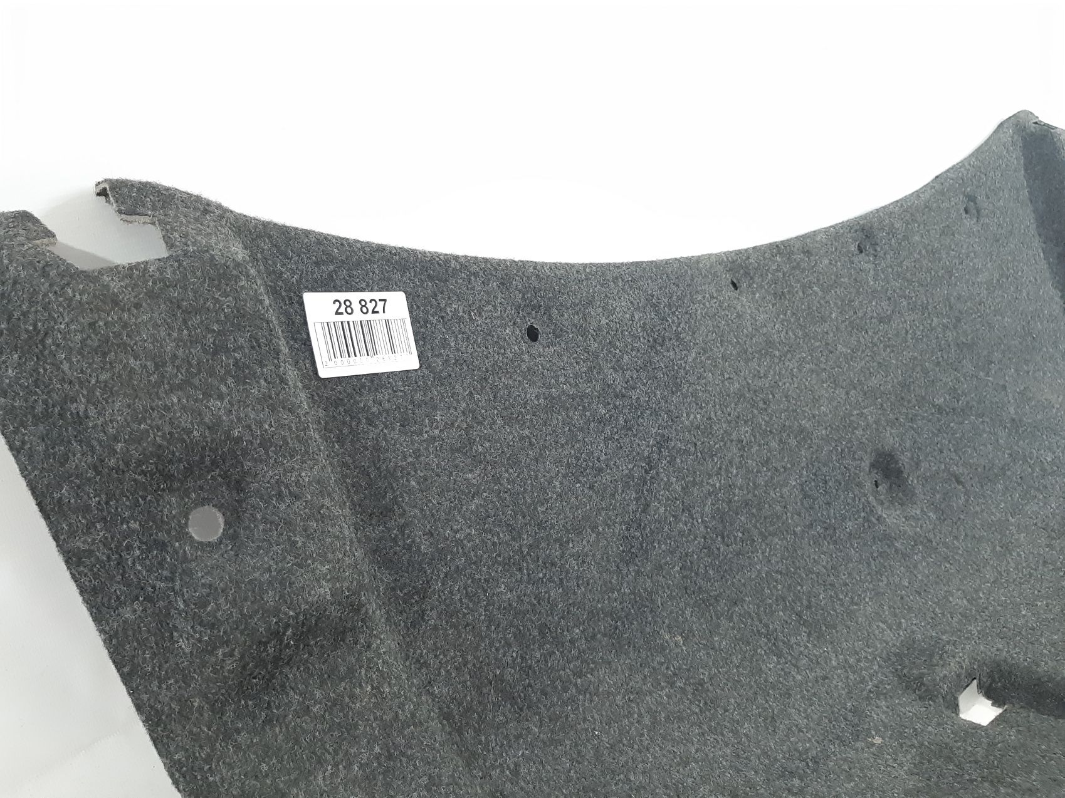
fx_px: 831
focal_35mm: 27
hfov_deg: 65.3
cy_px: 399
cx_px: 532
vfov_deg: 51.3
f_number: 1.7
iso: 160
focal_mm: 3.93
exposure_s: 1/33
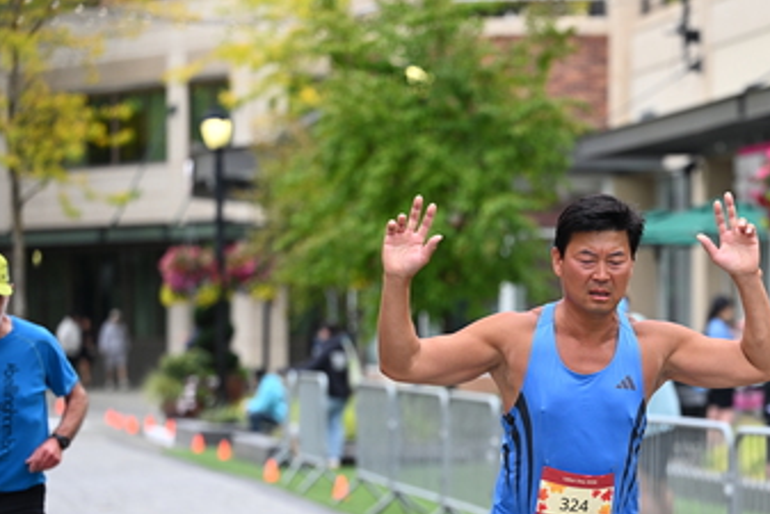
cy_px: 401
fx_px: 3531
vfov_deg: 8.3
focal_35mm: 165
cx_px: 603
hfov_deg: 12.4
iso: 640
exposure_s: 1/1600
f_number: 2.8
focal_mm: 101
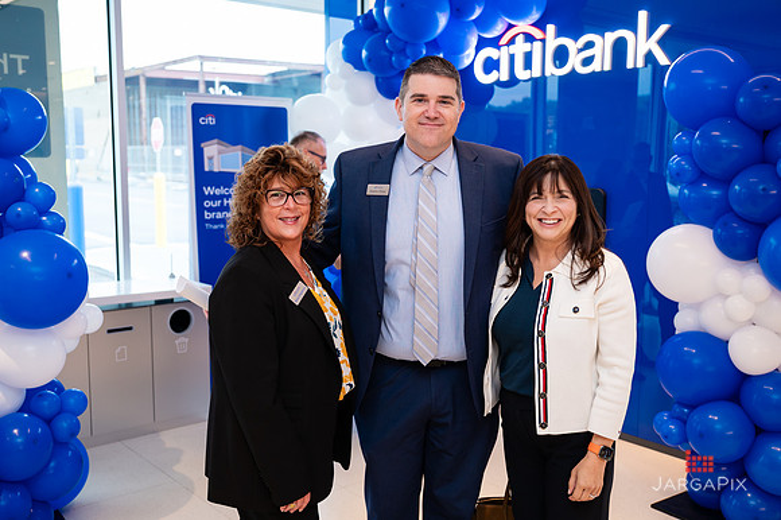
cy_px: 248
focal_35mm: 36
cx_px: 390
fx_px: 779
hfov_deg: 53.3
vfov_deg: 36.9
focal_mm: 34
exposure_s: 1/200
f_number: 3.2
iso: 400
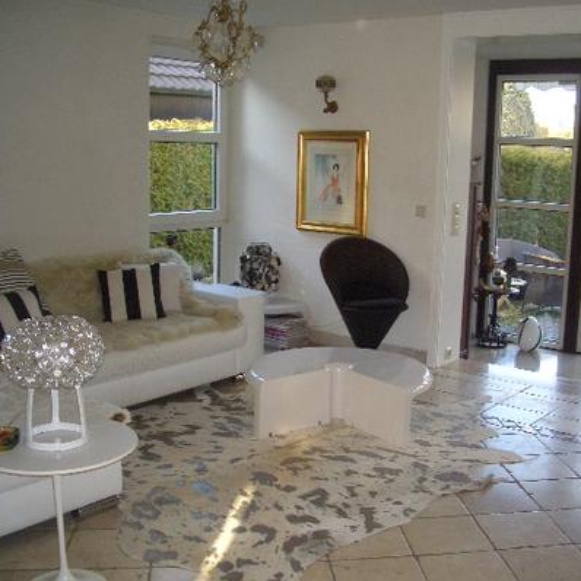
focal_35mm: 42
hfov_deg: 39.8
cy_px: 294
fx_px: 798
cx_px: 359
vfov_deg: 40.0
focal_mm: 5.8
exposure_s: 1/60
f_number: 2.6
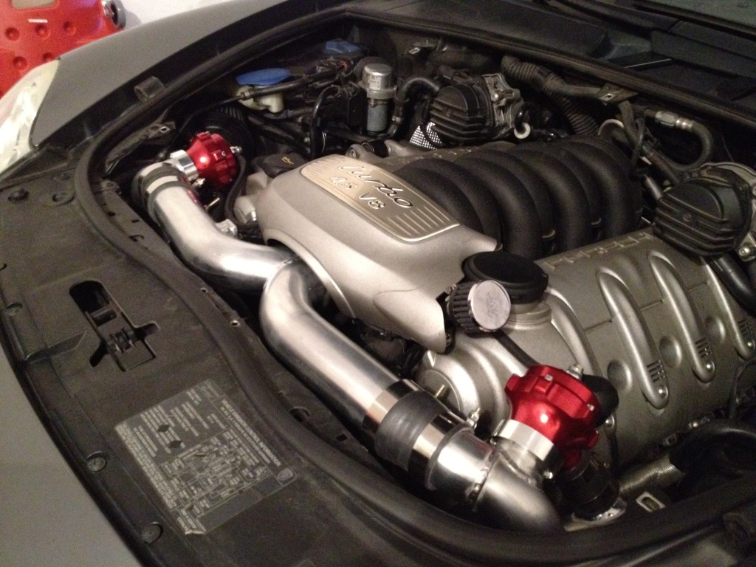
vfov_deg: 40.7
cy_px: 284
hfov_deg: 52.6
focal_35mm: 35
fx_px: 764
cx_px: 378
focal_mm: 4.3
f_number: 2.4
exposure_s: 1/15
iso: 800
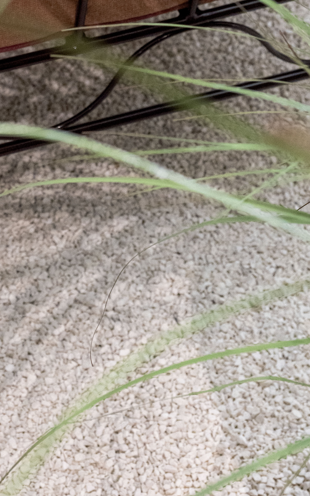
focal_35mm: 120
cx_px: -7
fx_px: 1622
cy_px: -111
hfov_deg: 10.8
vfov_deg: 16.6
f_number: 6.3
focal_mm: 46
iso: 800
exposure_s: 1/60
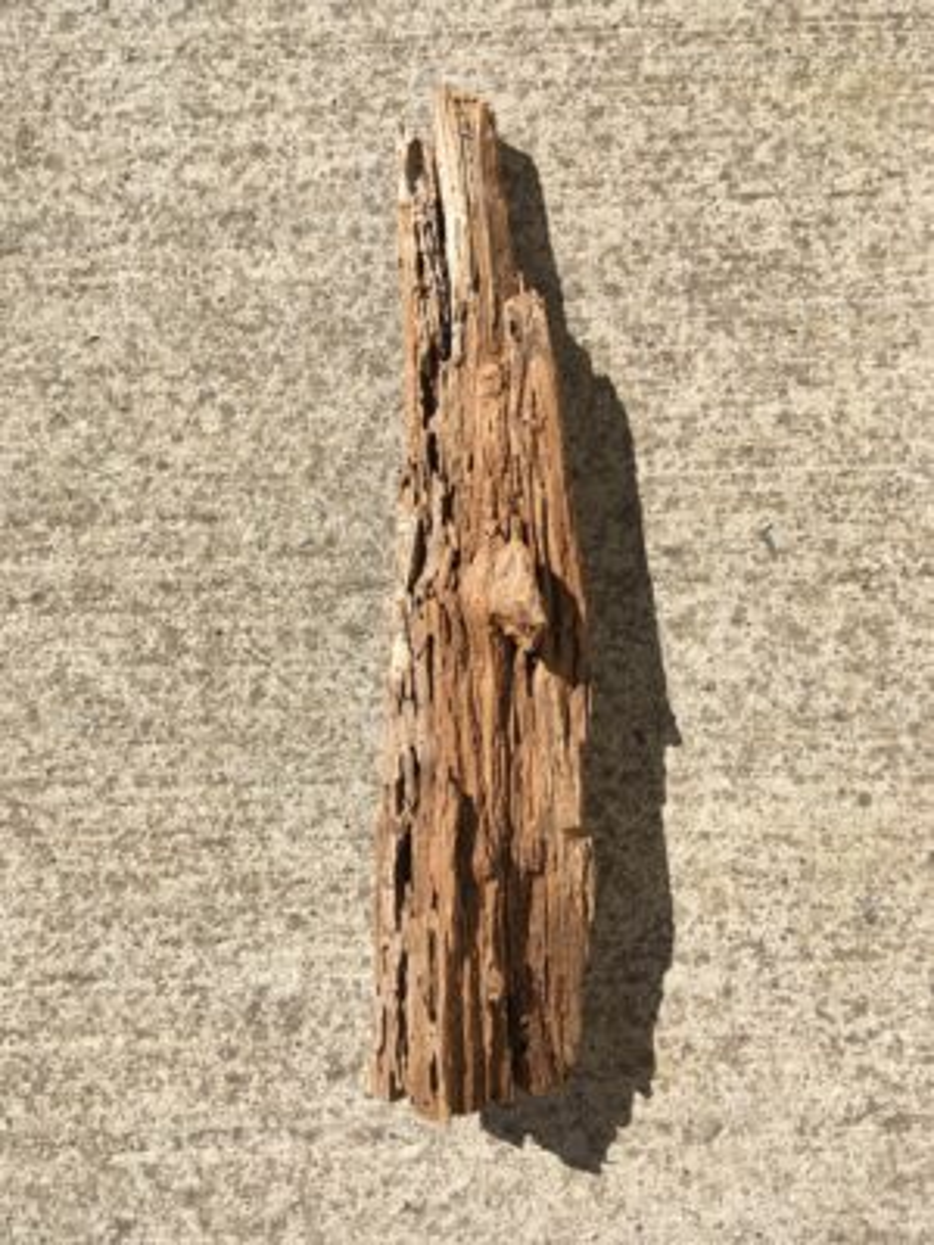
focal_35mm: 29
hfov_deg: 48.2
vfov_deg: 61.7
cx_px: 467
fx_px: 1043
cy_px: 622
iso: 25
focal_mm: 4.15
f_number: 2.2
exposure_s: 1/2653
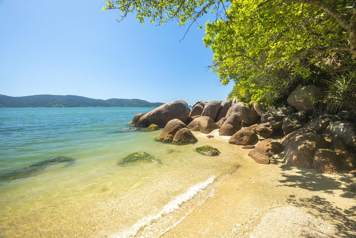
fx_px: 168
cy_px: 119
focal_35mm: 17
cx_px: 178
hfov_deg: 93.3
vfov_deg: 70.5
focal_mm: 17
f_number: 11
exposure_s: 1/60
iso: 100
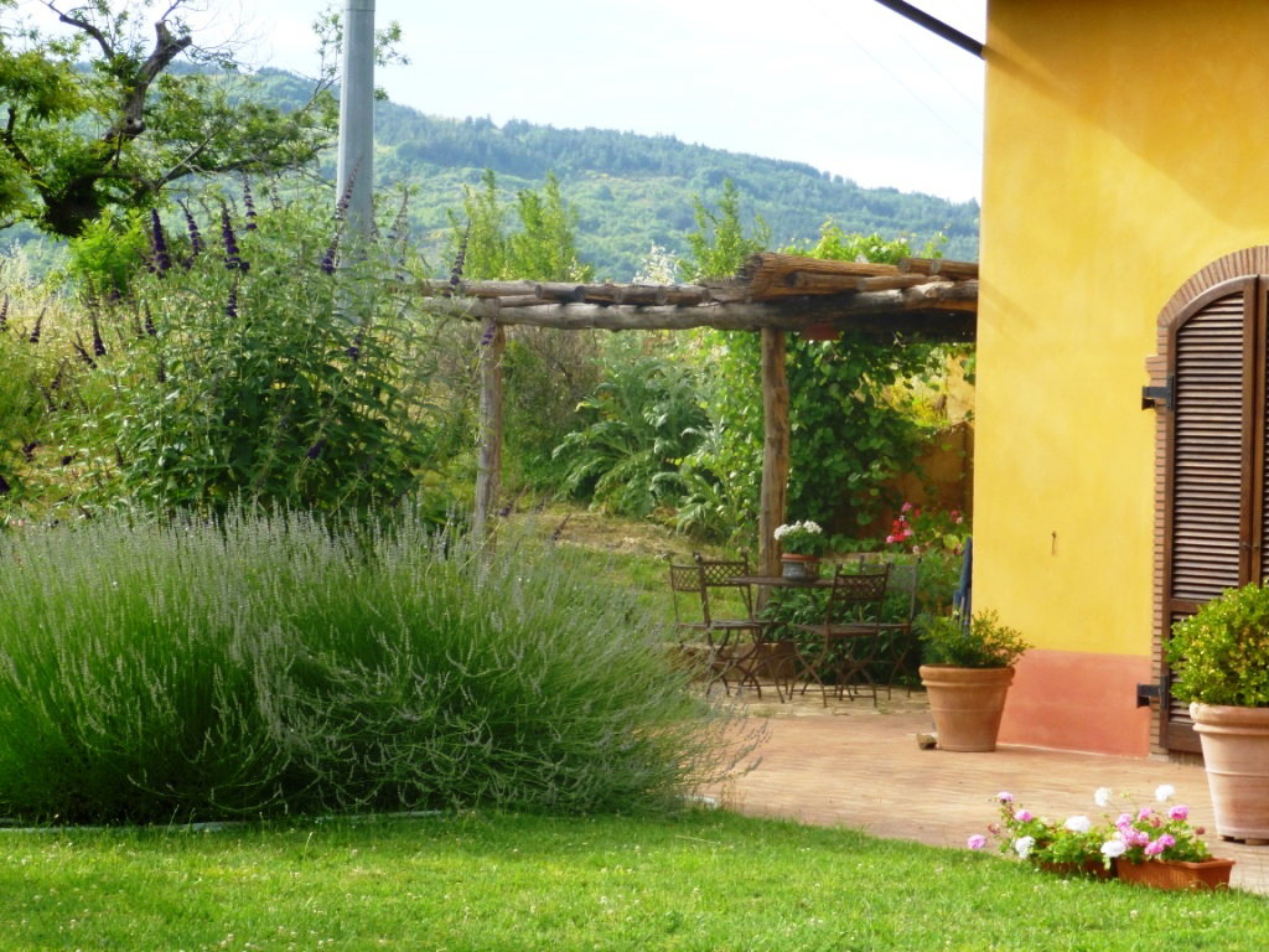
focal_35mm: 100
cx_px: 634
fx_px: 3666
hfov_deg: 19.6
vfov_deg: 14.8
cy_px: 476
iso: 100
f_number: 5.3
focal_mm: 17.8
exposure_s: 1/125
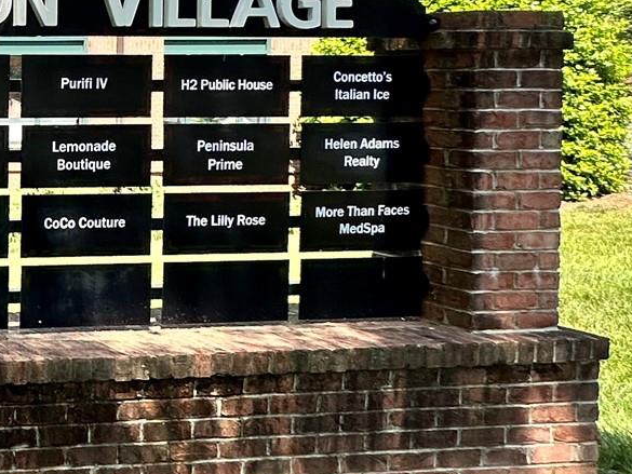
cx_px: -436
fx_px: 895
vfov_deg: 28.9
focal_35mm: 49
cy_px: 84
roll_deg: +0.2
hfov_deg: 24.1
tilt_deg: -0.6
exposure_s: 1/640
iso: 40
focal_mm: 2.22
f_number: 2.2
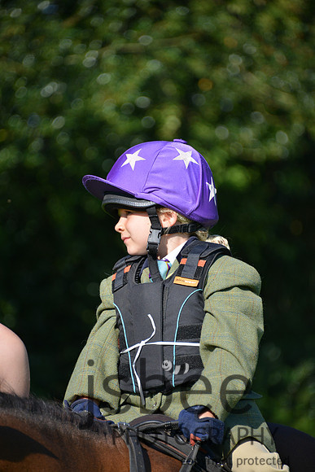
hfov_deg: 4.6
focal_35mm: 300
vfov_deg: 6.9
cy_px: 236
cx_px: 158
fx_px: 3935
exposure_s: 1/1250
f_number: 5.6
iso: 360
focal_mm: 300
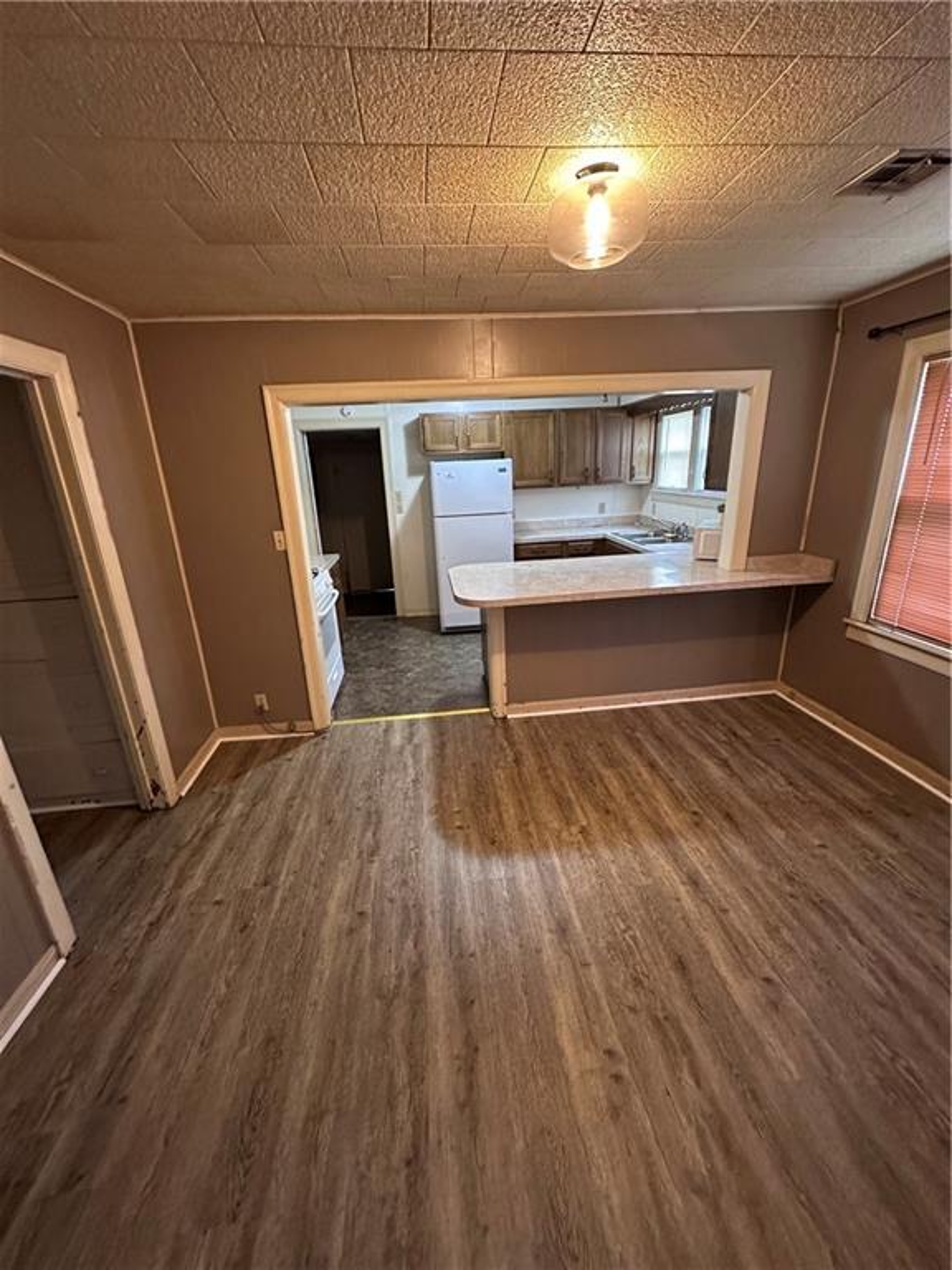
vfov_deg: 102.1
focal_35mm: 14
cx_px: 476
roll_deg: +1.0
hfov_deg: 85.7
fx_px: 513
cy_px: 635
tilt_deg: -18.0
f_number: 2.2
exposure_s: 1/60
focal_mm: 2.22
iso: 800
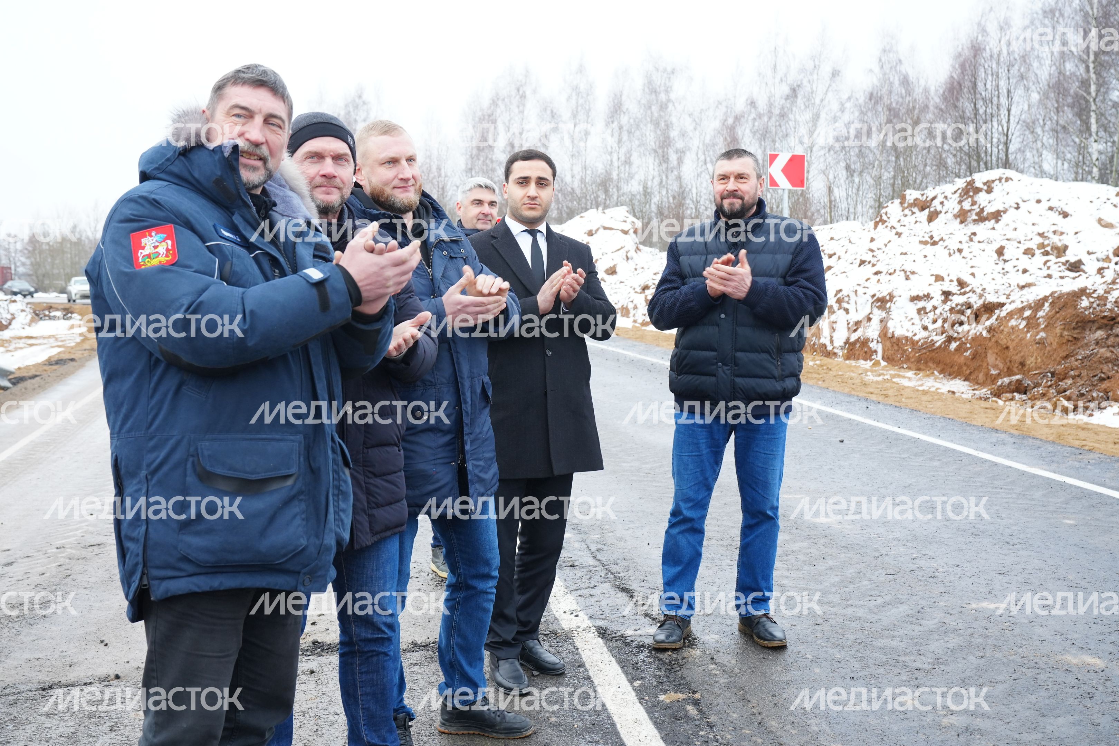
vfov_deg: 31.9
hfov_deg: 46.4
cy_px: 373
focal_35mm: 42
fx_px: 1305
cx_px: 560
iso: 800
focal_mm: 42
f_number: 5.6
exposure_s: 1/100
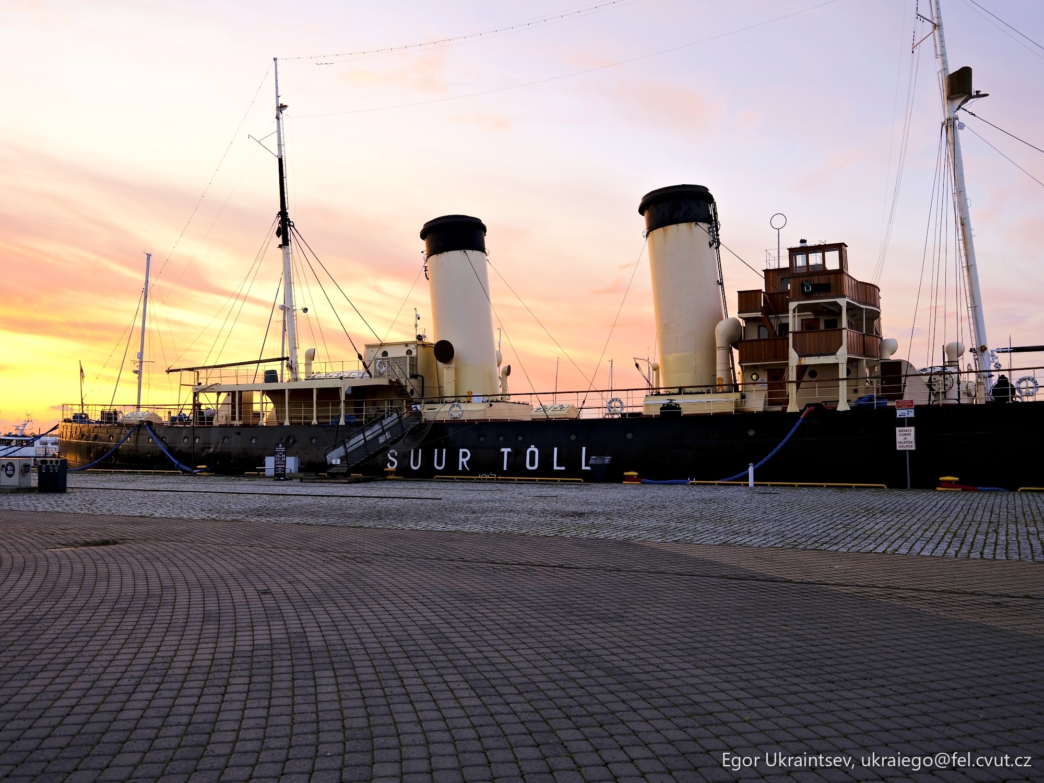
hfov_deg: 60.0
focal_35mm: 30
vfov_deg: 46.8
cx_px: 522
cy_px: 392
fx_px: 905
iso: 100
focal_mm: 37.6
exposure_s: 1/15
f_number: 5.6
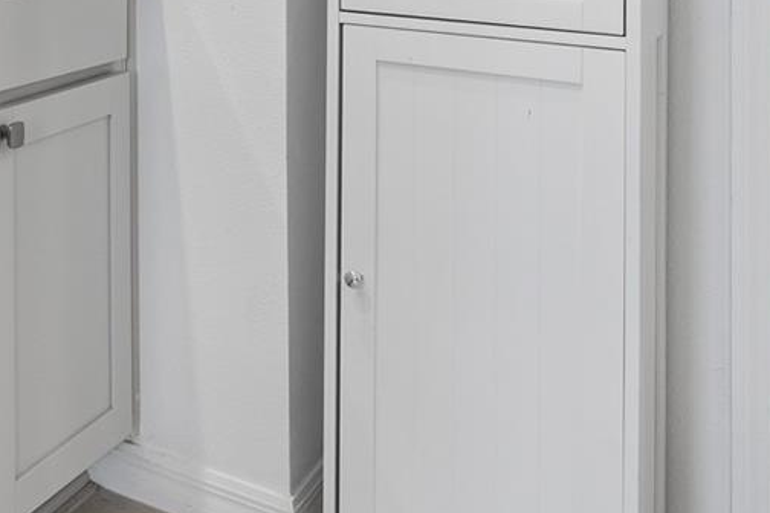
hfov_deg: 30.9
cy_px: -134
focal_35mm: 54
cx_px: -162
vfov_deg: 22.6
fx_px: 1155
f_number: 10
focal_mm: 17
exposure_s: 1/80
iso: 500
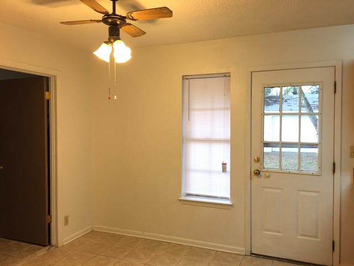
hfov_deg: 61.7
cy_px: 133
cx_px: 177
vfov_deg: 48.2
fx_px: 297
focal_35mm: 29
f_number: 2.2
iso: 40
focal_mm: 4.15
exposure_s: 1/30
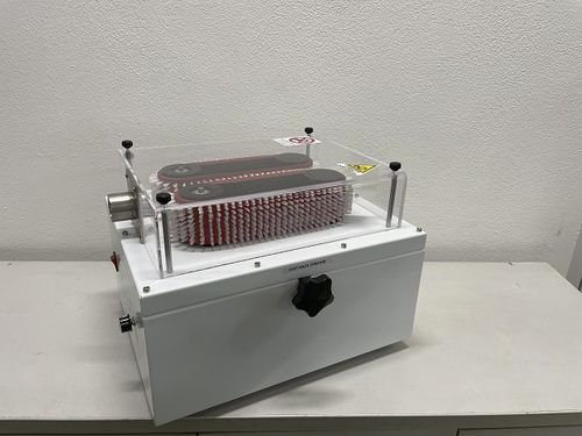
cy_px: 218
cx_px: 291
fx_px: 437
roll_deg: -1.8
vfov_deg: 53.1
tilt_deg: -22.3
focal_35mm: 26
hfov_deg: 67.3
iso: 125
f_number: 1.6
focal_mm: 4.2
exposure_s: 1/100
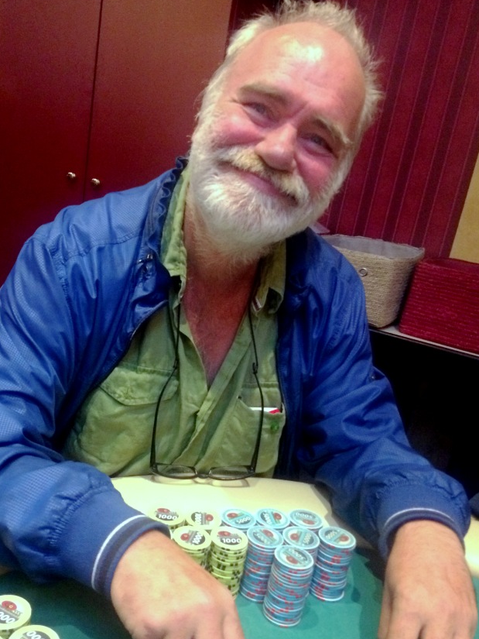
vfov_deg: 51.2
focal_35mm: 36
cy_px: 360
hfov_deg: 39.5
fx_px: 664
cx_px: 192
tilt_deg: -20.6
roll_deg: -8.9
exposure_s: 1/17
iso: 500
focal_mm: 4.15
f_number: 2.2
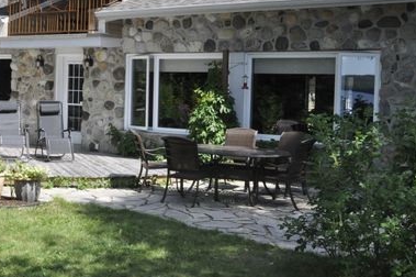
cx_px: 137
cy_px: 108
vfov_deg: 23.7
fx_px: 658
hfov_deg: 34.7
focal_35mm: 57
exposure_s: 1/800
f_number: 14
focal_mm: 24
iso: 2000
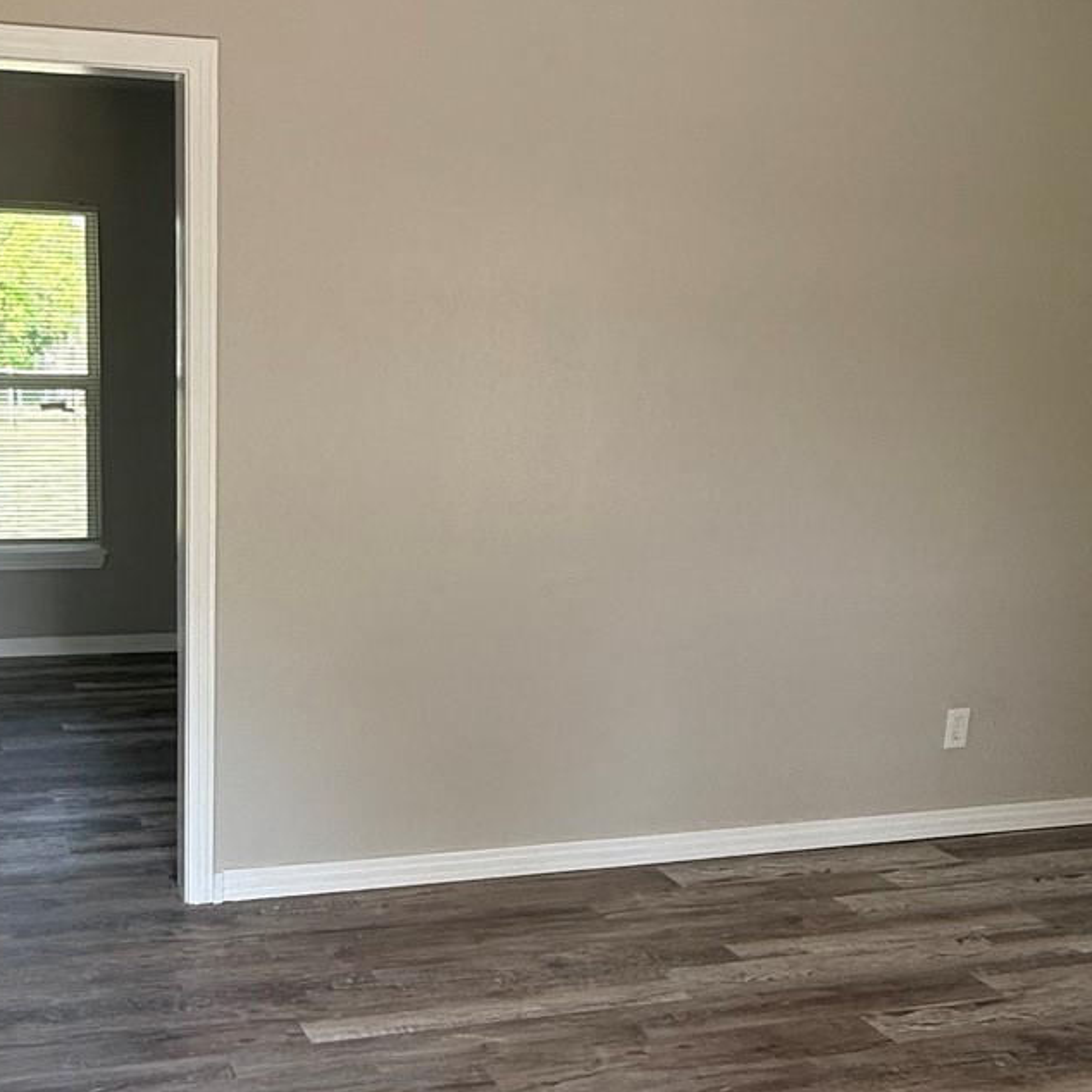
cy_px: 708
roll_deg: -1.1
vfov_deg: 41.4
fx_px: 1428
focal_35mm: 40
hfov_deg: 40.7
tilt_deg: -13.7
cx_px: 279
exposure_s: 1/99
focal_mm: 2.22
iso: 50
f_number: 2.2
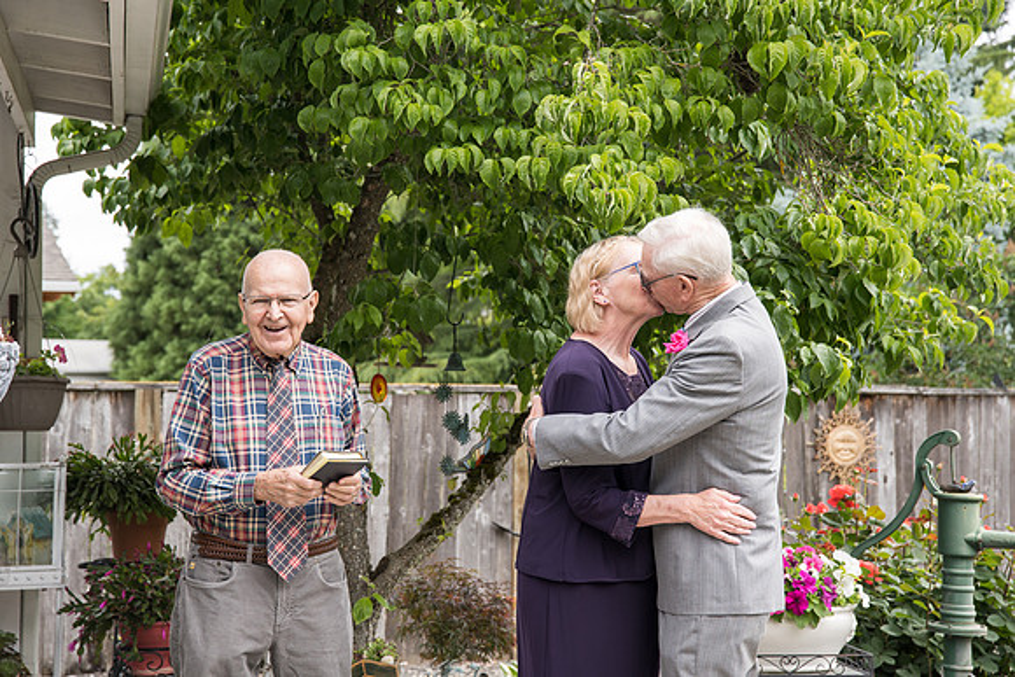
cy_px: 338
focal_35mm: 65
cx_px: 508
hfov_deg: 31.0
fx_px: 1833
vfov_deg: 20.9
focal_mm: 65
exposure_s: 1/500
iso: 400
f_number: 5
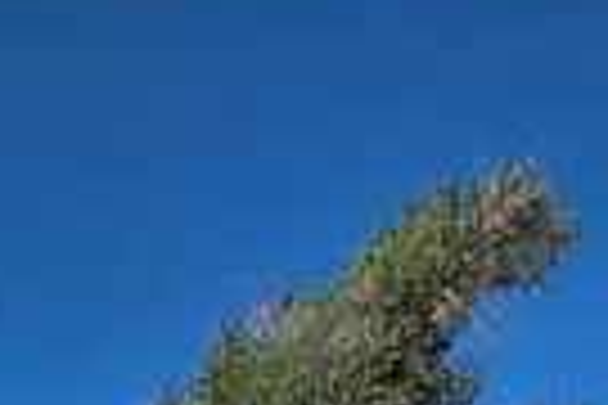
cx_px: -176
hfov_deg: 26.7
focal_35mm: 64
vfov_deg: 13.7
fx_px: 1081
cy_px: 1022
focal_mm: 2.2
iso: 40
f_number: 1.9
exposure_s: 1/2497
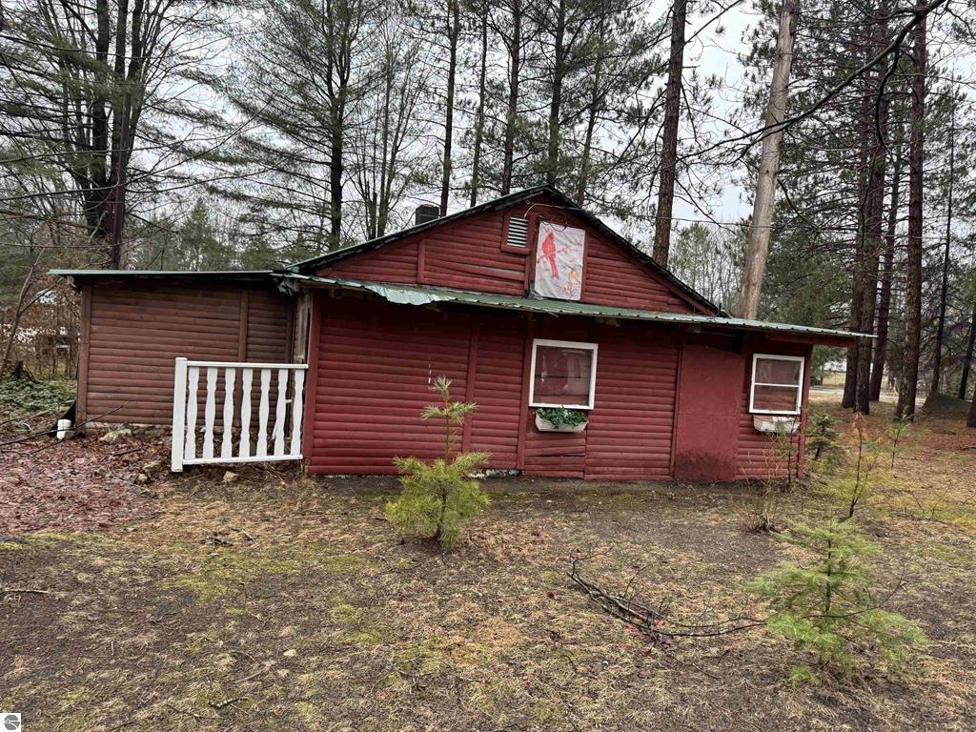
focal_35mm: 24
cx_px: 488
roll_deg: -5.2
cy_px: 366
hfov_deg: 71.6
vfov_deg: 56.8
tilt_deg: -0.6
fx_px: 677
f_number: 1.78
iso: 125
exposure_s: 1/121
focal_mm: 6.76
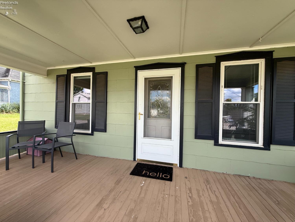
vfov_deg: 85.7
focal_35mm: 14
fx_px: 119
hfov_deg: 102.1
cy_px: 111
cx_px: 148
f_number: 2.2
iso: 50
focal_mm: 2.22
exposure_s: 1/300
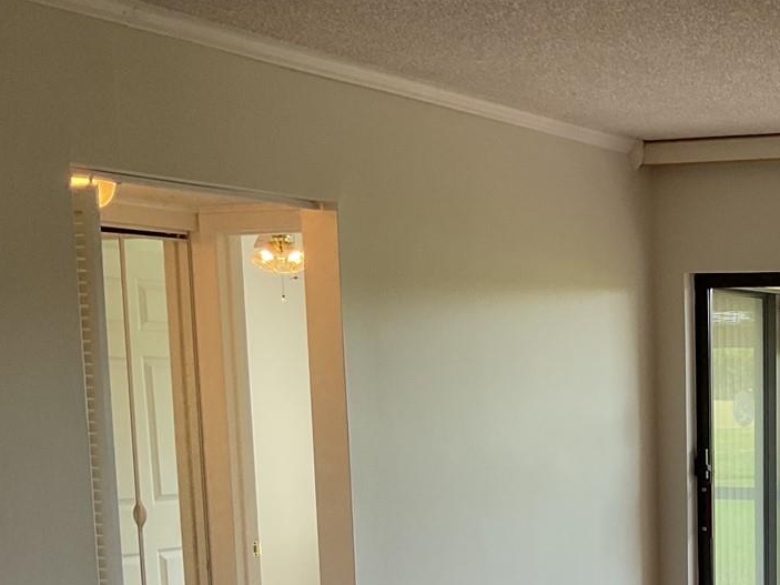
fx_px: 1487
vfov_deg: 21.4
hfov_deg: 27.0
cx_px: 858
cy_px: 597
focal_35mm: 66
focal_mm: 3
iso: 25
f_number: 1.8
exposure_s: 1/120
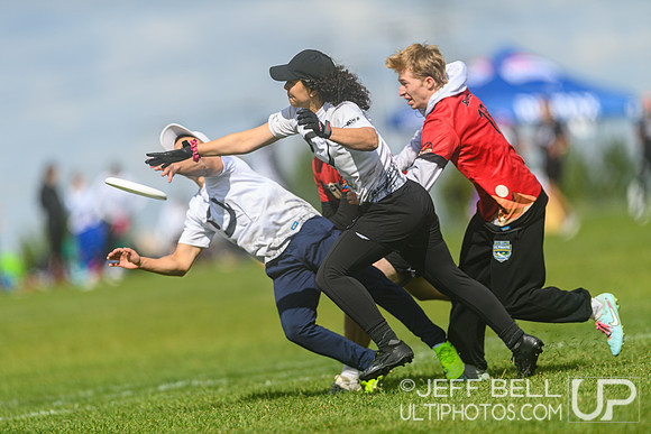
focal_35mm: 400
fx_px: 7235
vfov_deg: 3.4
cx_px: 326
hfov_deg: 5.2
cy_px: 217
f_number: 3.2
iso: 100
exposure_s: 1/1600
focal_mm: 400
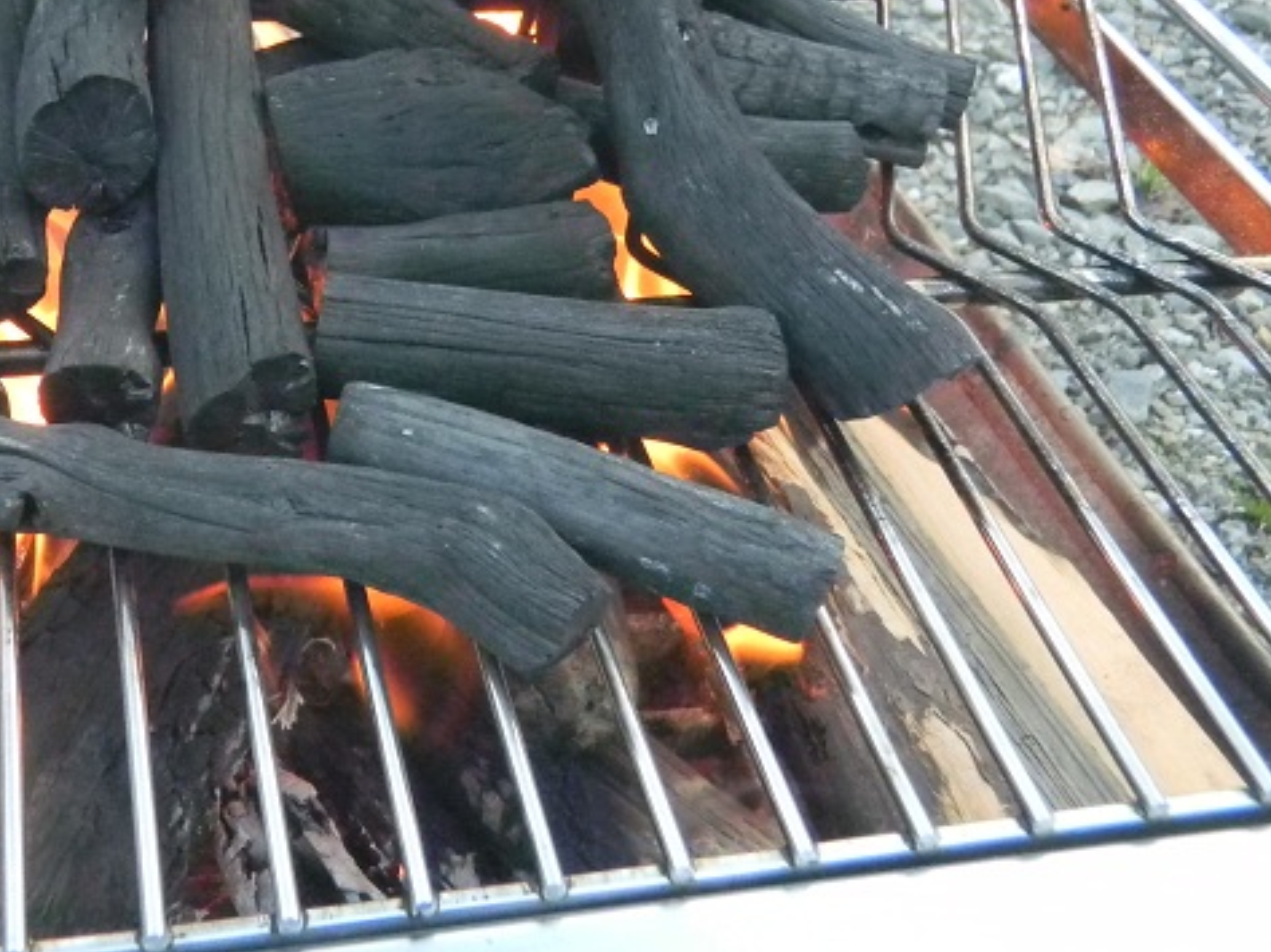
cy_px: 244
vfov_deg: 31.0
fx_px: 1688
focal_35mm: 46
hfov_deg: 40.2
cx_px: 327
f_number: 3.9
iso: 200
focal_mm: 5
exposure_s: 1/46.2
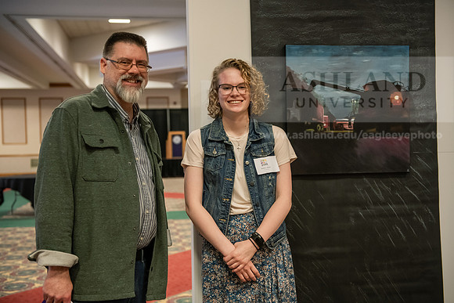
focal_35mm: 48
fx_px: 605
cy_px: 152
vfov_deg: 28.1
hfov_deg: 41.1
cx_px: 227
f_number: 3.2
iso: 2500
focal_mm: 48
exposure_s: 1/160
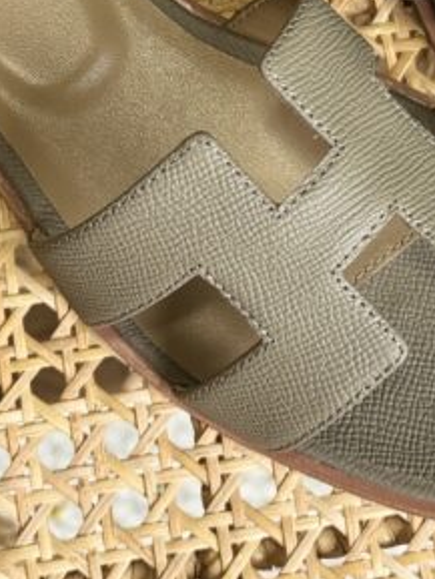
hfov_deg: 11.1
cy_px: -124
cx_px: 305
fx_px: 2227
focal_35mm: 133
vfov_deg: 14.3
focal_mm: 6.76
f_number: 1.78
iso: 100
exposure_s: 1/121
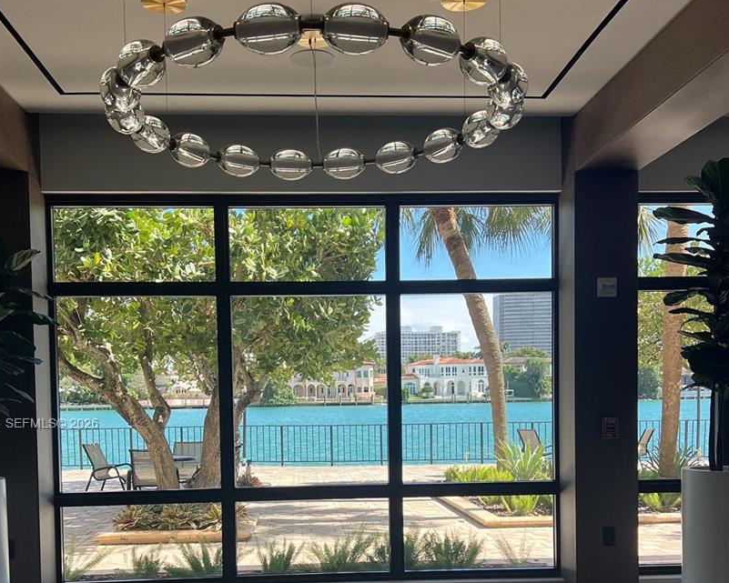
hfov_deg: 47.9
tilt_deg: +0.2
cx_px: 339
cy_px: 425
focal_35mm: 38
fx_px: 820
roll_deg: +1.2
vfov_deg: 38.3
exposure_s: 1/366
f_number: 1.5
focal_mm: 5.7
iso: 50
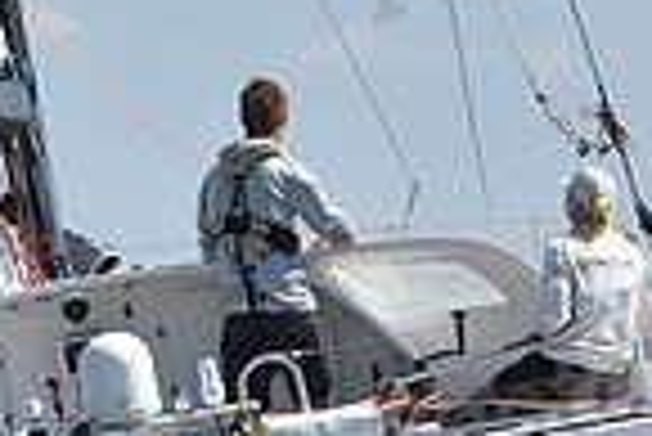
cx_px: 135
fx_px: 10533
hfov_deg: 3.5
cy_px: 200
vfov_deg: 2.4
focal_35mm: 581
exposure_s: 1/1250
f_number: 9
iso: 320
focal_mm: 145
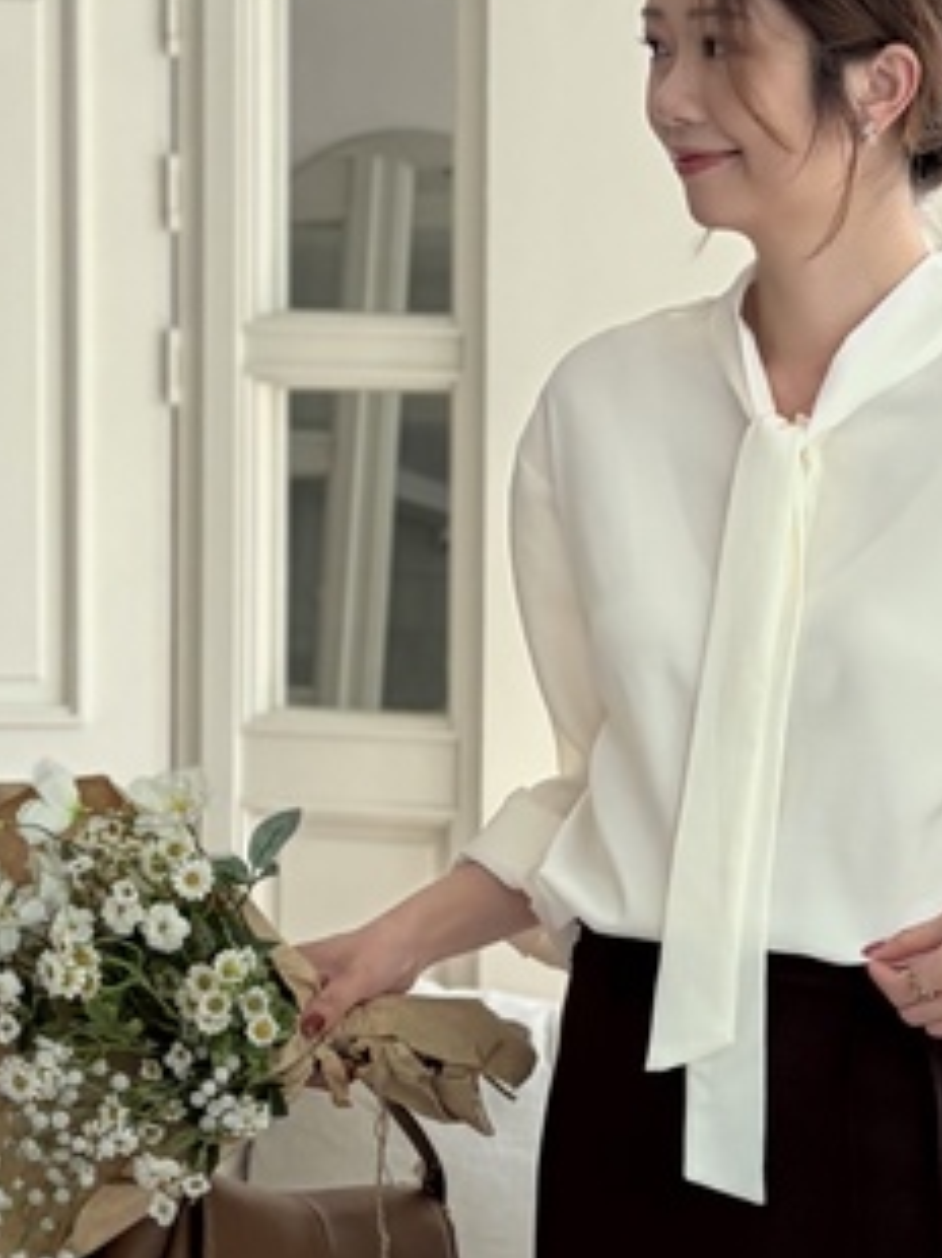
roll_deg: +2.0
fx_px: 3052
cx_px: 593
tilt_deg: -4.2
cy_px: 1063
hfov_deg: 17.5
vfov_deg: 22.9
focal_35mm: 84
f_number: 1.6
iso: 32
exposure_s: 1/123
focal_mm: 5.96
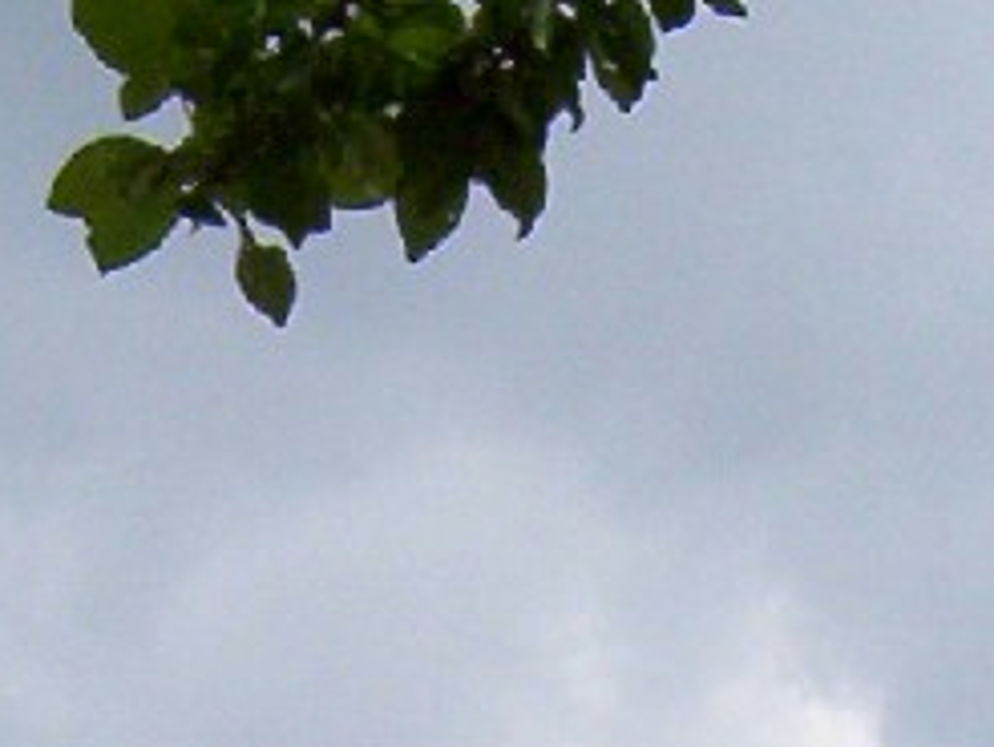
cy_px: 1567
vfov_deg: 8.1
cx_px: 804
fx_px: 4973
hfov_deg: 11.4
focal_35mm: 173
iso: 100
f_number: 5.24
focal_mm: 5.54
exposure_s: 1/894
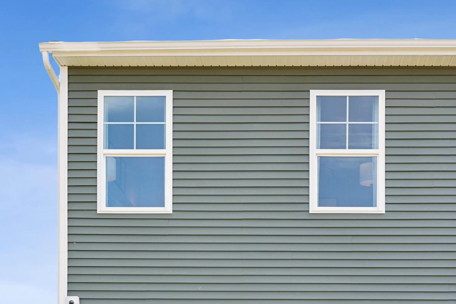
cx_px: 270
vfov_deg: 19.7
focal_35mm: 68
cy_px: 268
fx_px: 861
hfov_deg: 29.6
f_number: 9
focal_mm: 33
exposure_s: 1/125
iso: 200
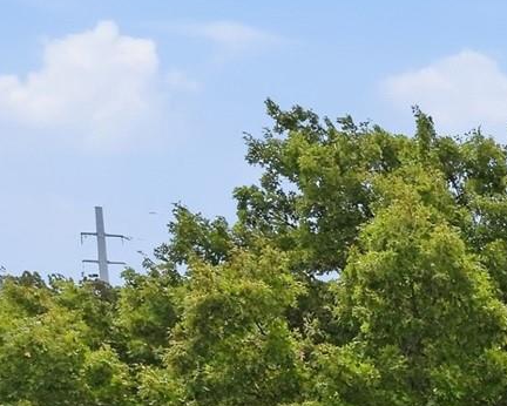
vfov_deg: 12.7
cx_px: 1013
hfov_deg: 14.4
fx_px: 1666
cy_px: 720
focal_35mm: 111
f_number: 1.8
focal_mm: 8.7
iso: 210
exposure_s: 1/180
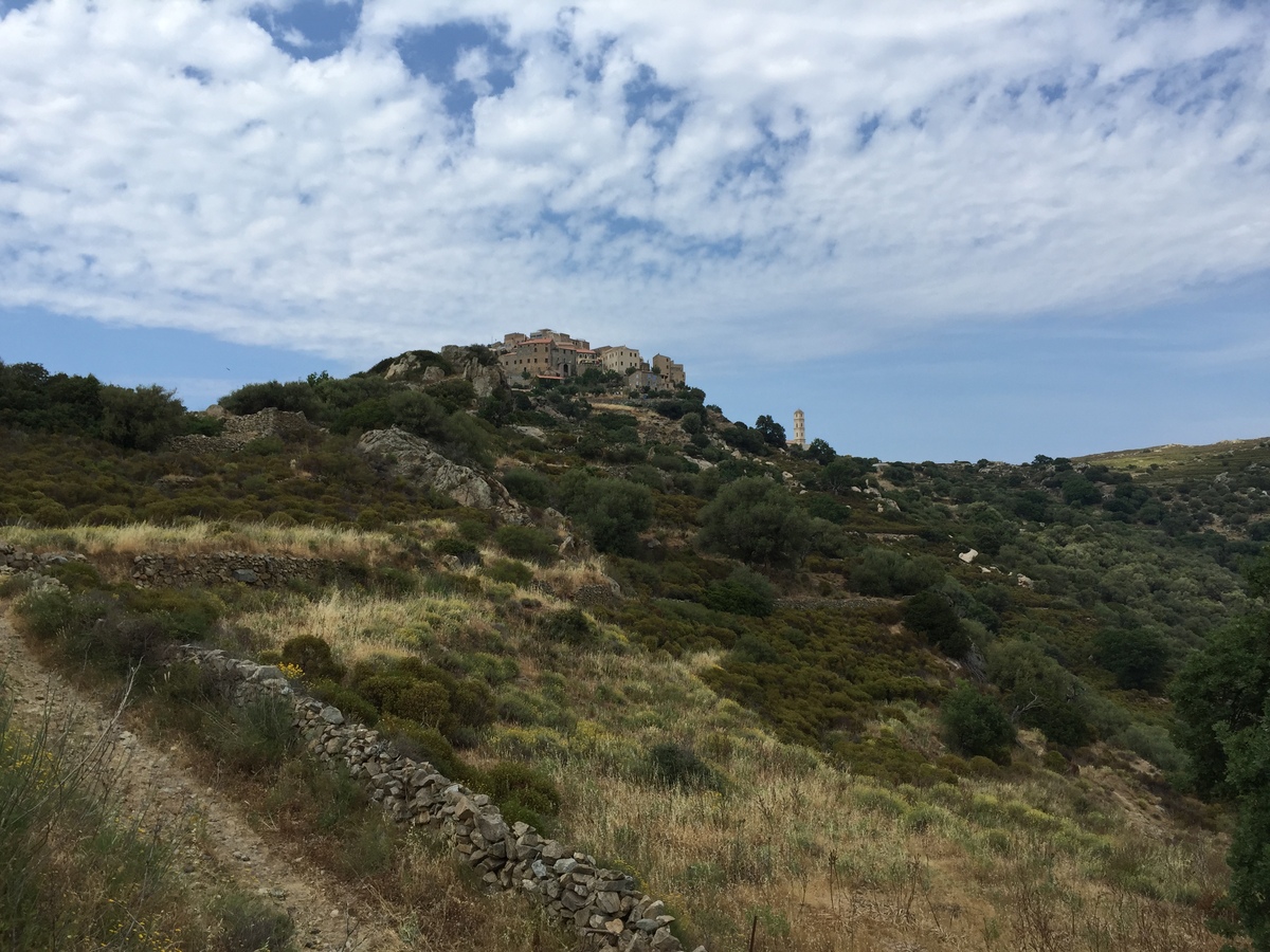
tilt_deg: +4.5
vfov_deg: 48.2
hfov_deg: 61.7
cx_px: 635
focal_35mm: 29
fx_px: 1064
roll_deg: -0.5
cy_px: 476
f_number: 2.2
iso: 32
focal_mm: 4.15
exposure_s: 1/2198
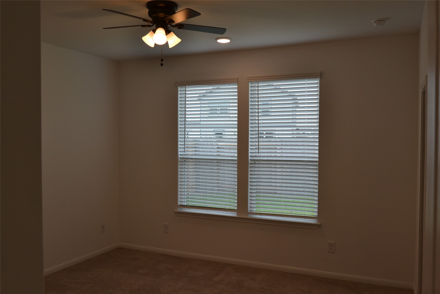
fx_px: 367
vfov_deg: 43.6
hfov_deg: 61.9
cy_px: 147
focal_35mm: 30
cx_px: 220
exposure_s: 1/125
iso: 280
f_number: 5.6
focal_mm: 20
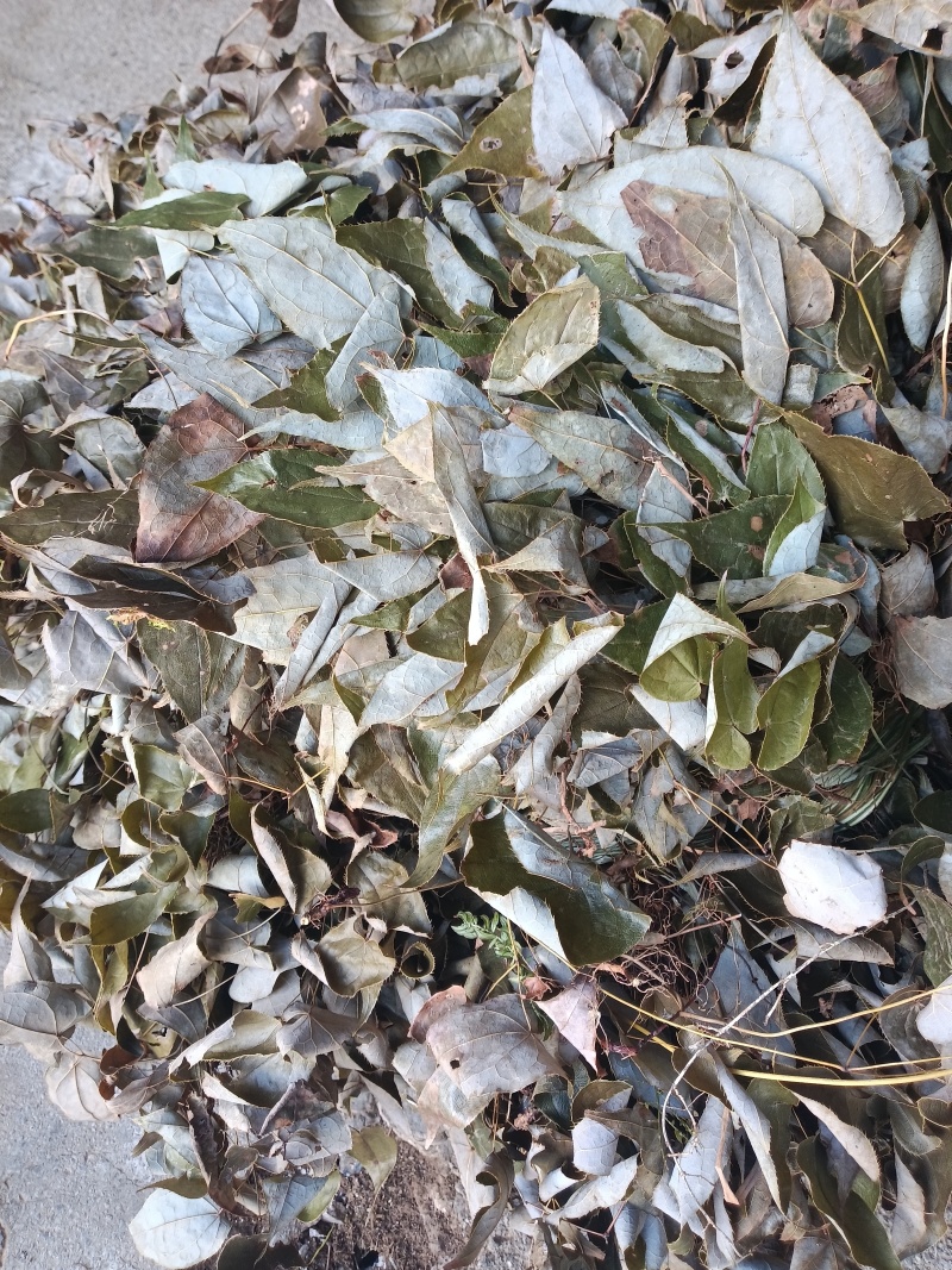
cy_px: 635
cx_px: 476
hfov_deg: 51.3
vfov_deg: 65.3
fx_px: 990
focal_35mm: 27
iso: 166
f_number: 1.8
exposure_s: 1/33.3
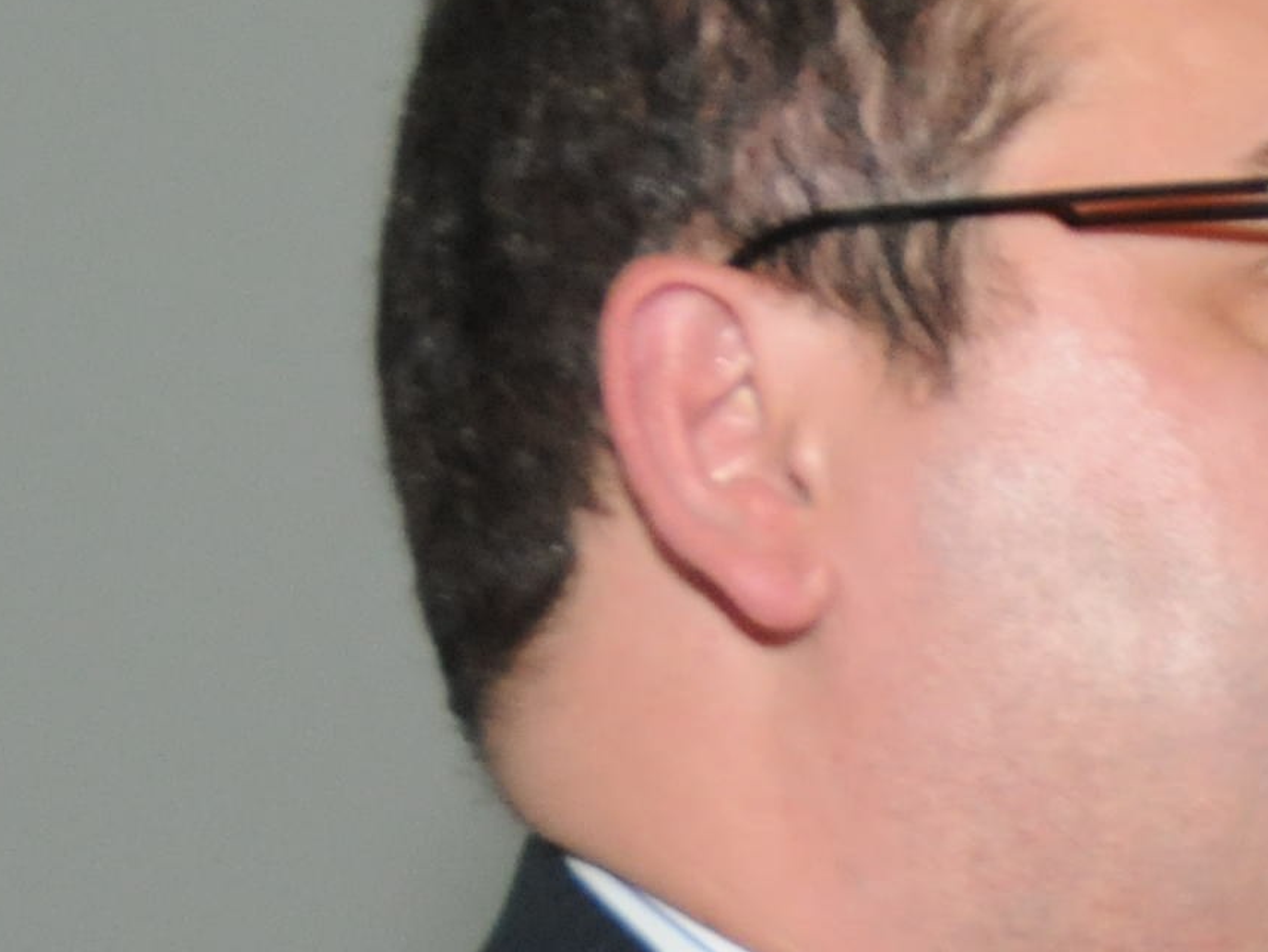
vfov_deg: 8.3
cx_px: 1425
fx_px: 6338
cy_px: 1734
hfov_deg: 11.3
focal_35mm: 173
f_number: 3.8
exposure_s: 1/250
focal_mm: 24
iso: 1000
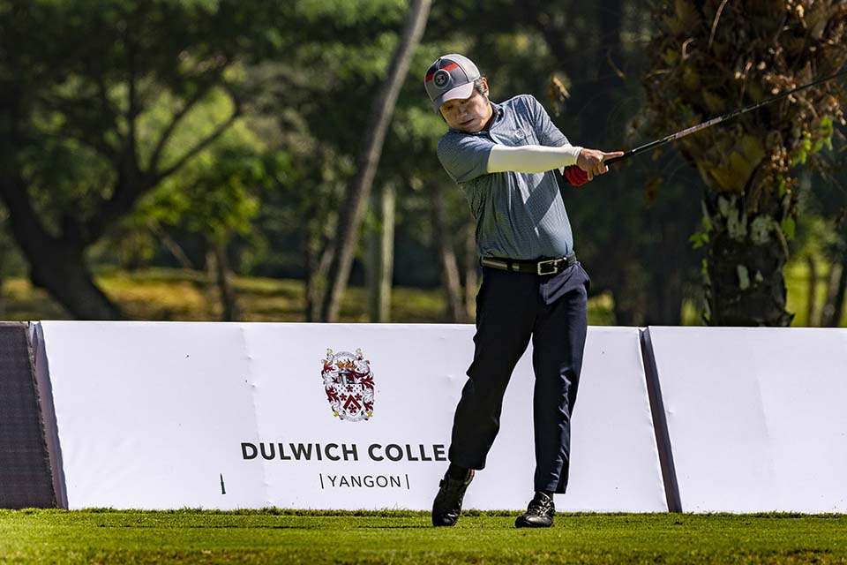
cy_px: 282
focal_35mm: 400
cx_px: 424
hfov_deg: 5.2
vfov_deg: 3.4
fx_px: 9410
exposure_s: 1/1600
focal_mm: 400
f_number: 8
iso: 250
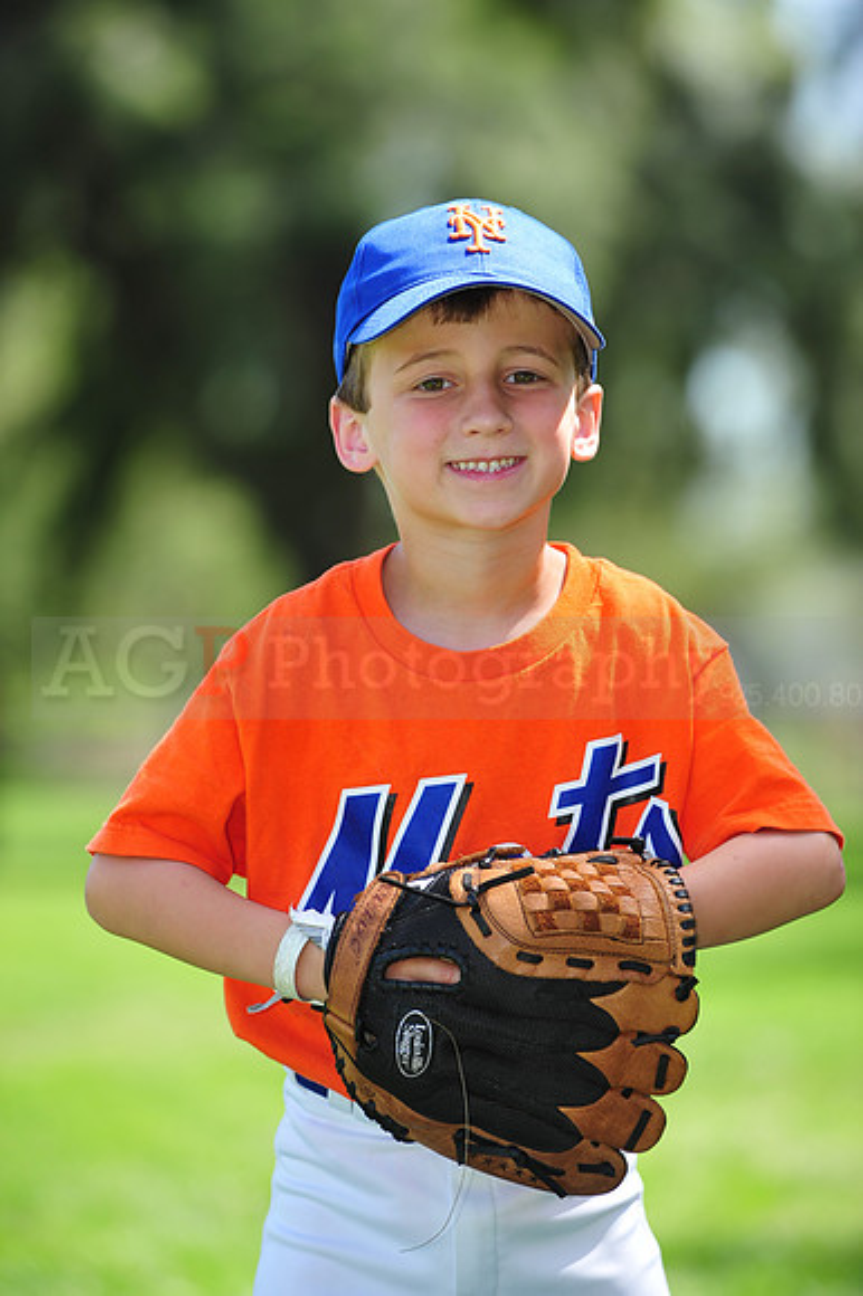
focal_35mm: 200
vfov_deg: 10.3
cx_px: 432
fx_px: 7200
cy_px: 648
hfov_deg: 6.9
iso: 200
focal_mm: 200
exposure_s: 1/400
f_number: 4.5
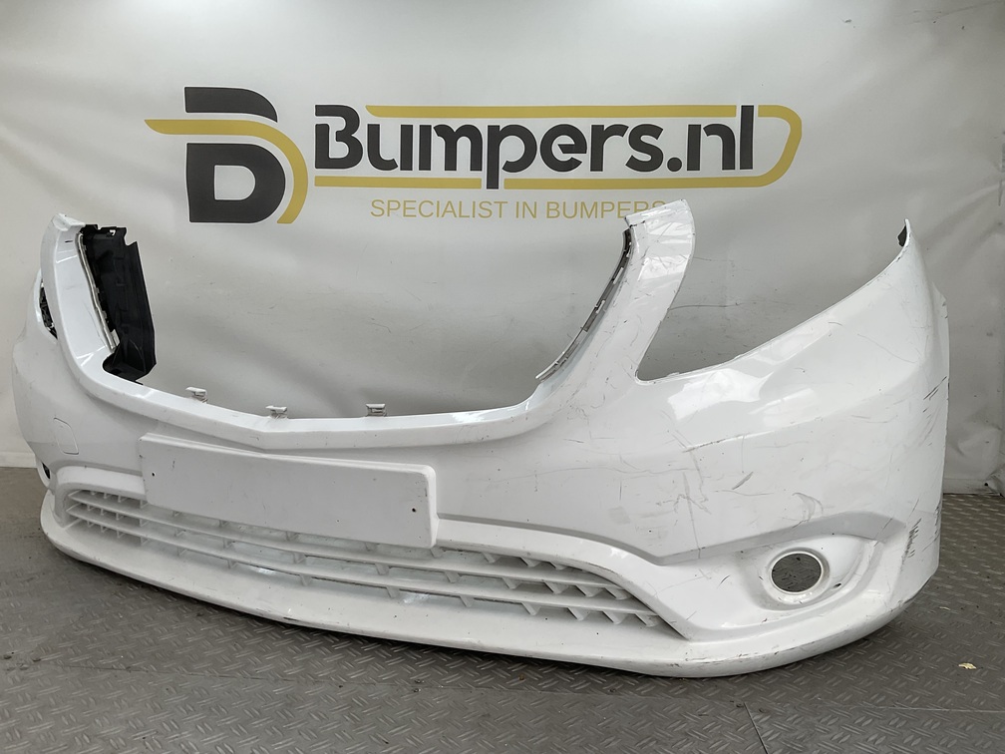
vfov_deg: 48.2
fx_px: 842
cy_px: 377
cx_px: 502
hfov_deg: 61.7
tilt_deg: -7.8
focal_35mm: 29
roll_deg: -2.0
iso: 16
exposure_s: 1/287
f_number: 1.8
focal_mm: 3
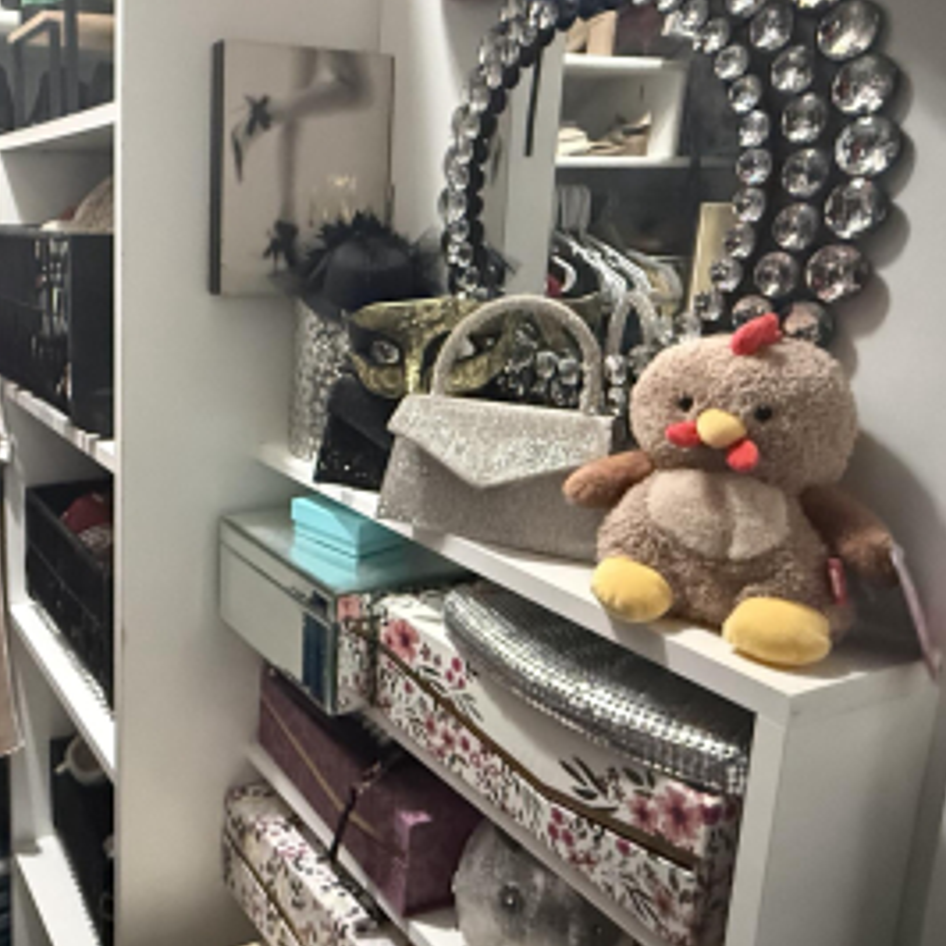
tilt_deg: -10.6
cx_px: 176
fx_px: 958
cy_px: 381
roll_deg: -0.7
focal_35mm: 31
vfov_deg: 52.2
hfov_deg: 49.2
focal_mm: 2.22
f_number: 2.2
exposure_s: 1/40
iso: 1250
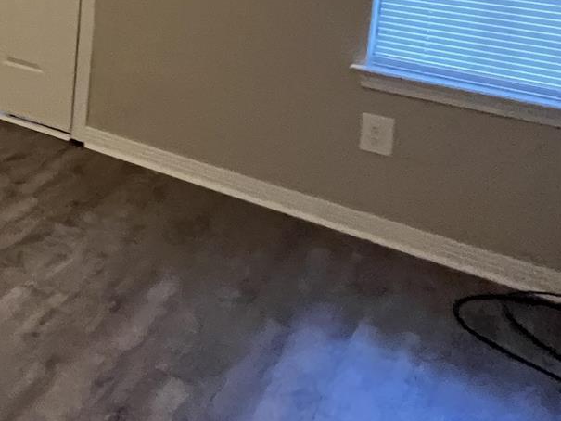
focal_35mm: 44
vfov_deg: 28.6
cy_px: -83
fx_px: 713
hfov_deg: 28.7
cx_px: -267
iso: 640
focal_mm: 1.57
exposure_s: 1/60
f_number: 1.8
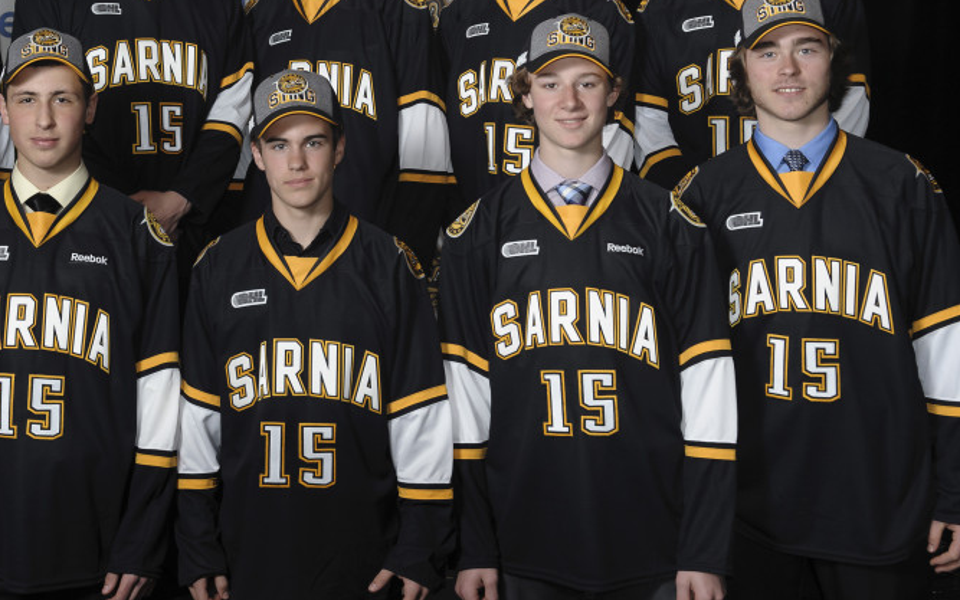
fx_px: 1308
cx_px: 281
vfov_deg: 25.5
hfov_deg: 39.5
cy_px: 136
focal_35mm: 50
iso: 800
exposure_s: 1/125
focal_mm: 32
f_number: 5.6
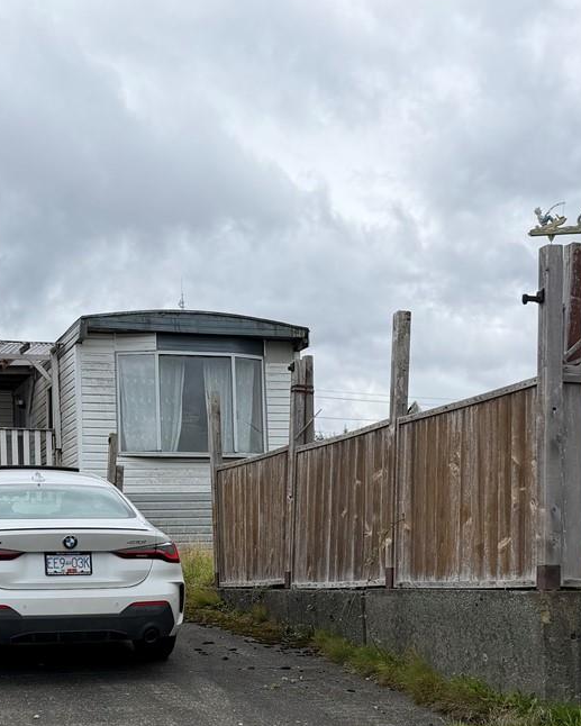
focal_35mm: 58
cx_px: 163
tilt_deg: +1.4
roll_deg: +1.9
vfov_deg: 31.7
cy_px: 566
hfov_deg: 26.0
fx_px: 1246
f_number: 1.78
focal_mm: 6.76
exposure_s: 1/992
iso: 80
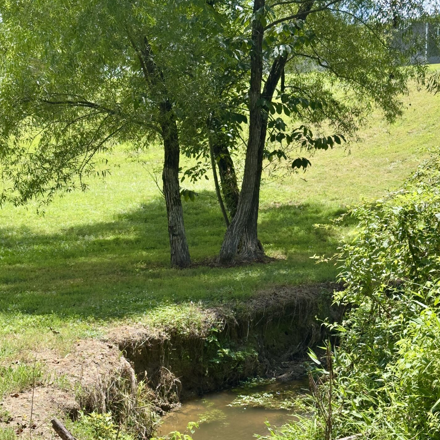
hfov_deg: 28.6
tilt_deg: -7.7
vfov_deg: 28.3
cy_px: 307
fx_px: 863
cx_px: 227
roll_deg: -0.3
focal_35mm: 60
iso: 64
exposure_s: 1/1613
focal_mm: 6.86
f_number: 1.78
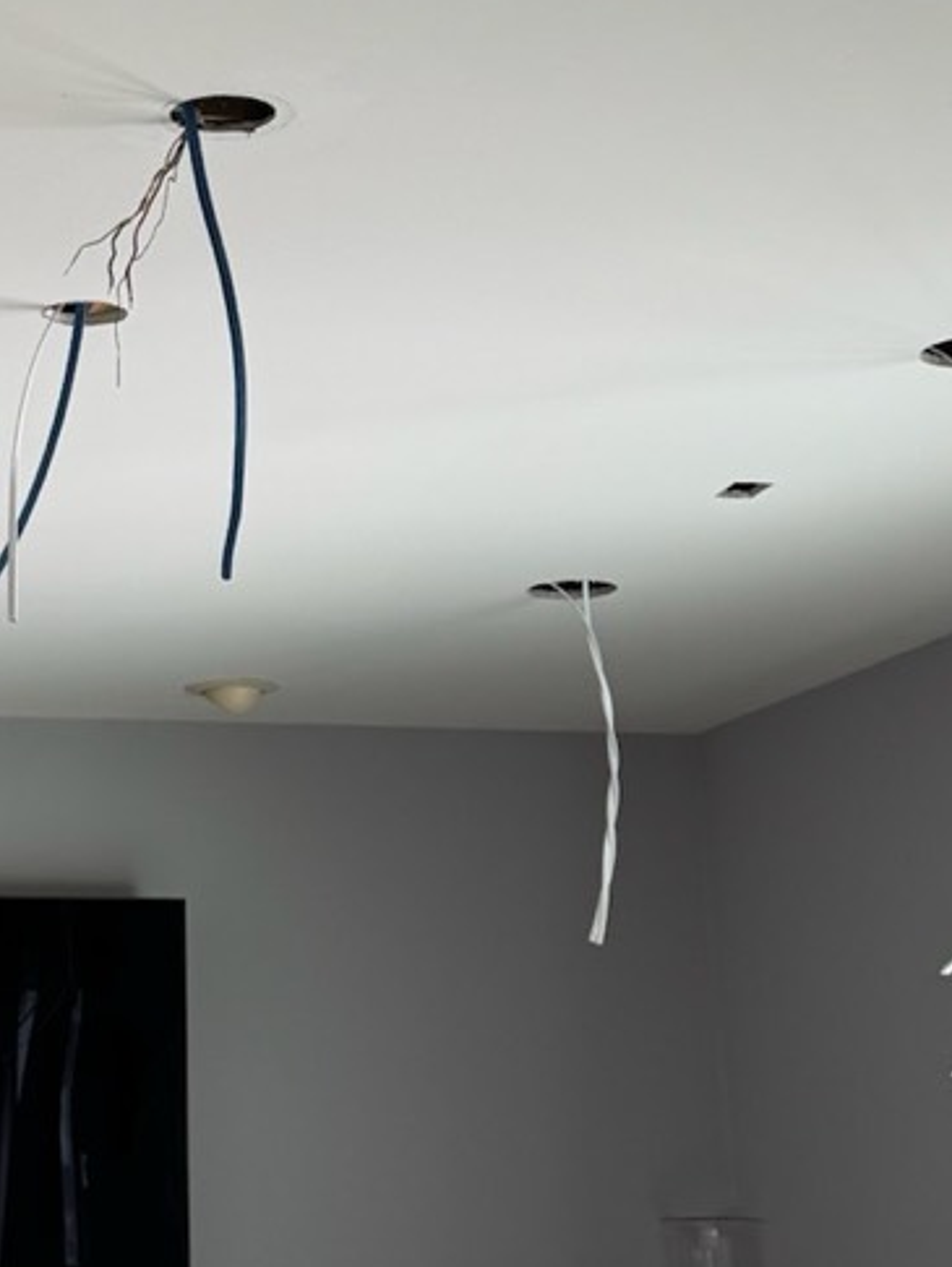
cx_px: 60
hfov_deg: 18.3
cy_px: 216
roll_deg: +0.8
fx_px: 2894
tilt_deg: +17.8
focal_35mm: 79
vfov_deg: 24.2
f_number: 1.78
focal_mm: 6.76
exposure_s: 1/121
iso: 160
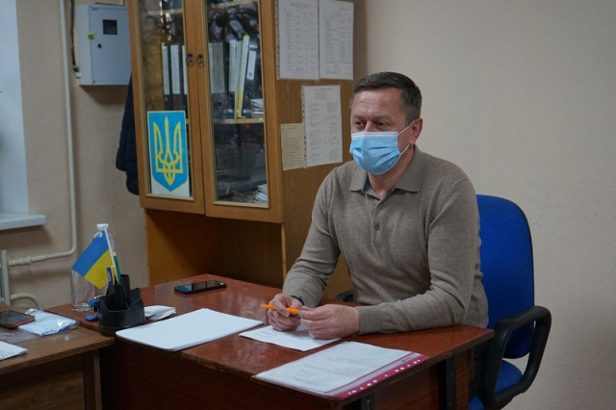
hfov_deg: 43.6
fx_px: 770
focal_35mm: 45
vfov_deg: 29.8
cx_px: 308
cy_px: 205
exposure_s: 1/160
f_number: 4.5
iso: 1600
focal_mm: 45
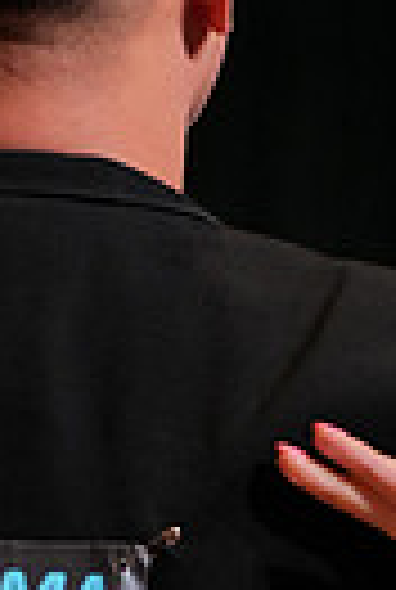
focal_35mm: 521
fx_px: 8551
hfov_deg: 2.7
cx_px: 277
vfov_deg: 3.9
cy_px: 928
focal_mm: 118
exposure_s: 1/400
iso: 1250
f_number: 5
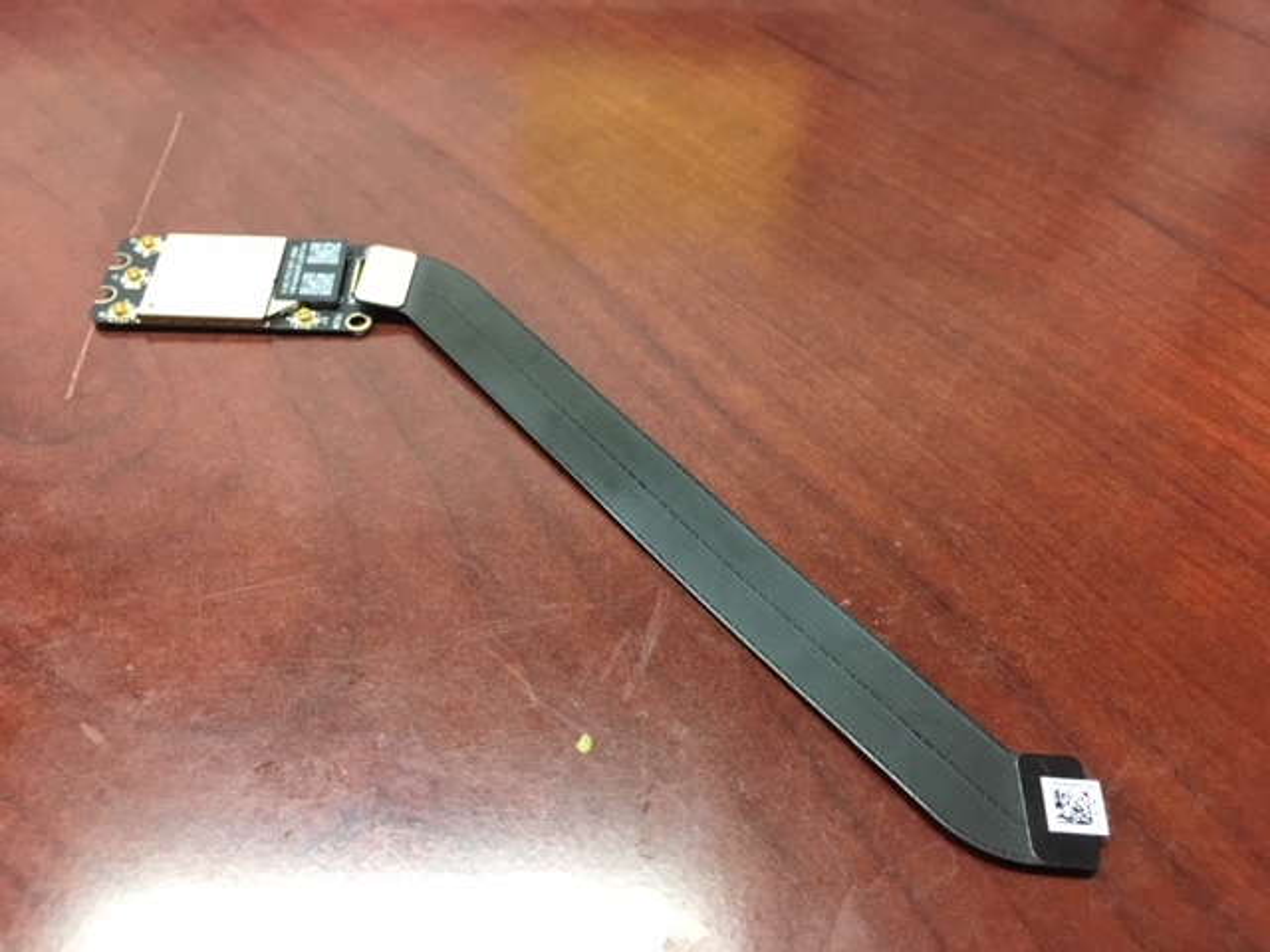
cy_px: 476
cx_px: 635
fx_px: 1064
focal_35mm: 29
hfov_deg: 61.7
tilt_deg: -52.2
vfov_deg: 48.2
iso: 200
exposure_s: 1/30
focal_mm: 4.15
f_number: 2.2
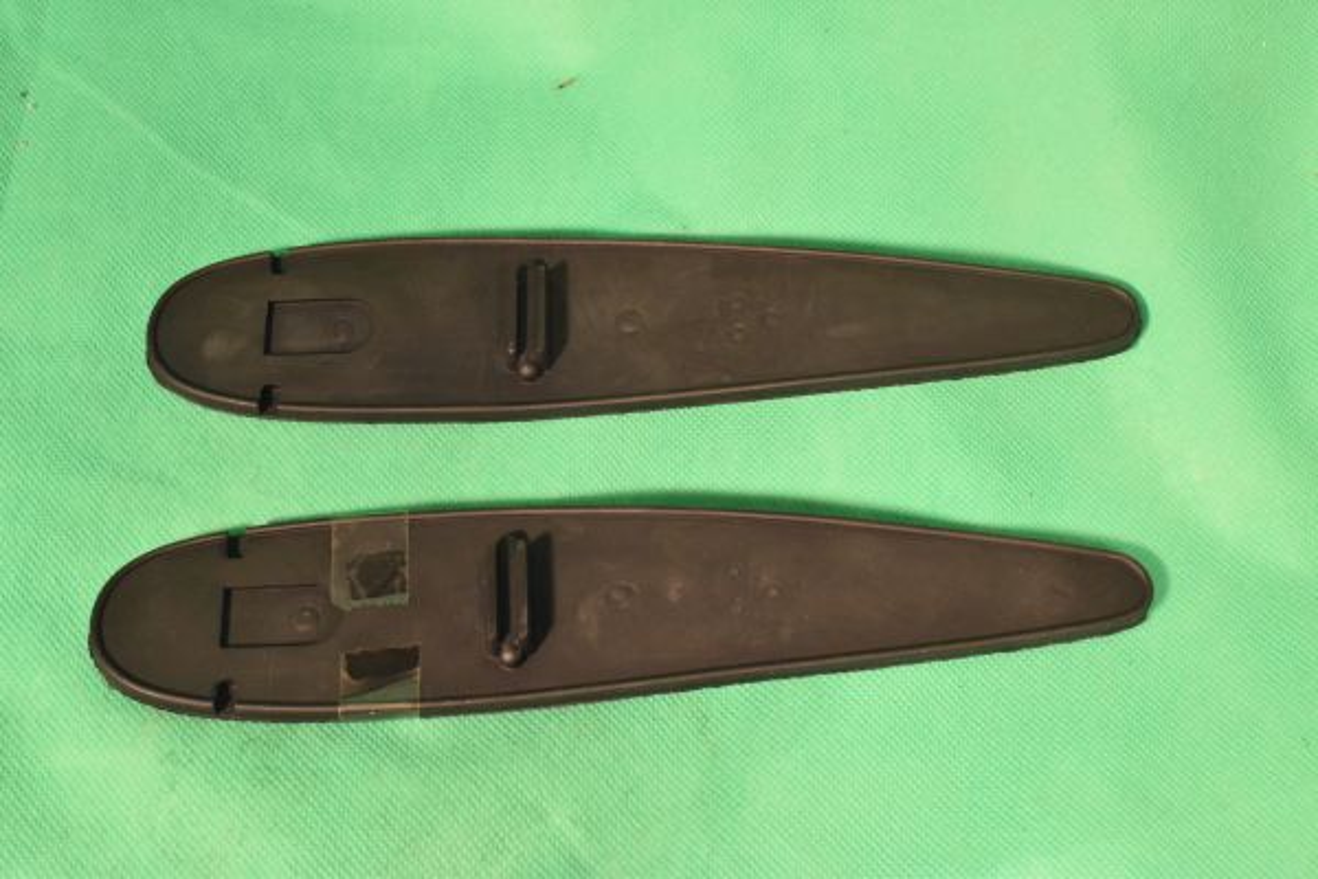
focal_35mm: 54
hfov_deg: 36.9
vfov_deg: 25.1
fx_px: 1977
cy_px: 440
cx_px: 659
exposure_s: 1/60
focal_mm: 36
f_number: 20
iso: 3200
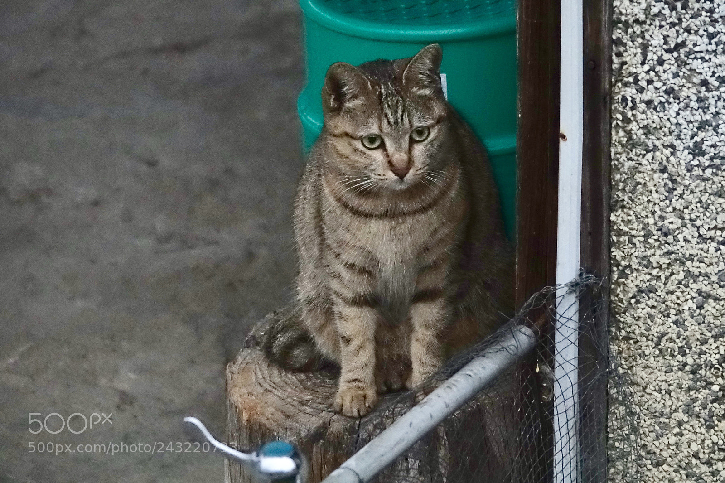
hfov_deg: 8.0
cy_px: 242
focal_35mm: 256
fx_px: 5154
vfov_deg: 5.4
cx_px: 362
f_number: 4
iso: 3200
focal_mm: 93.9
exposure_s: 1/400
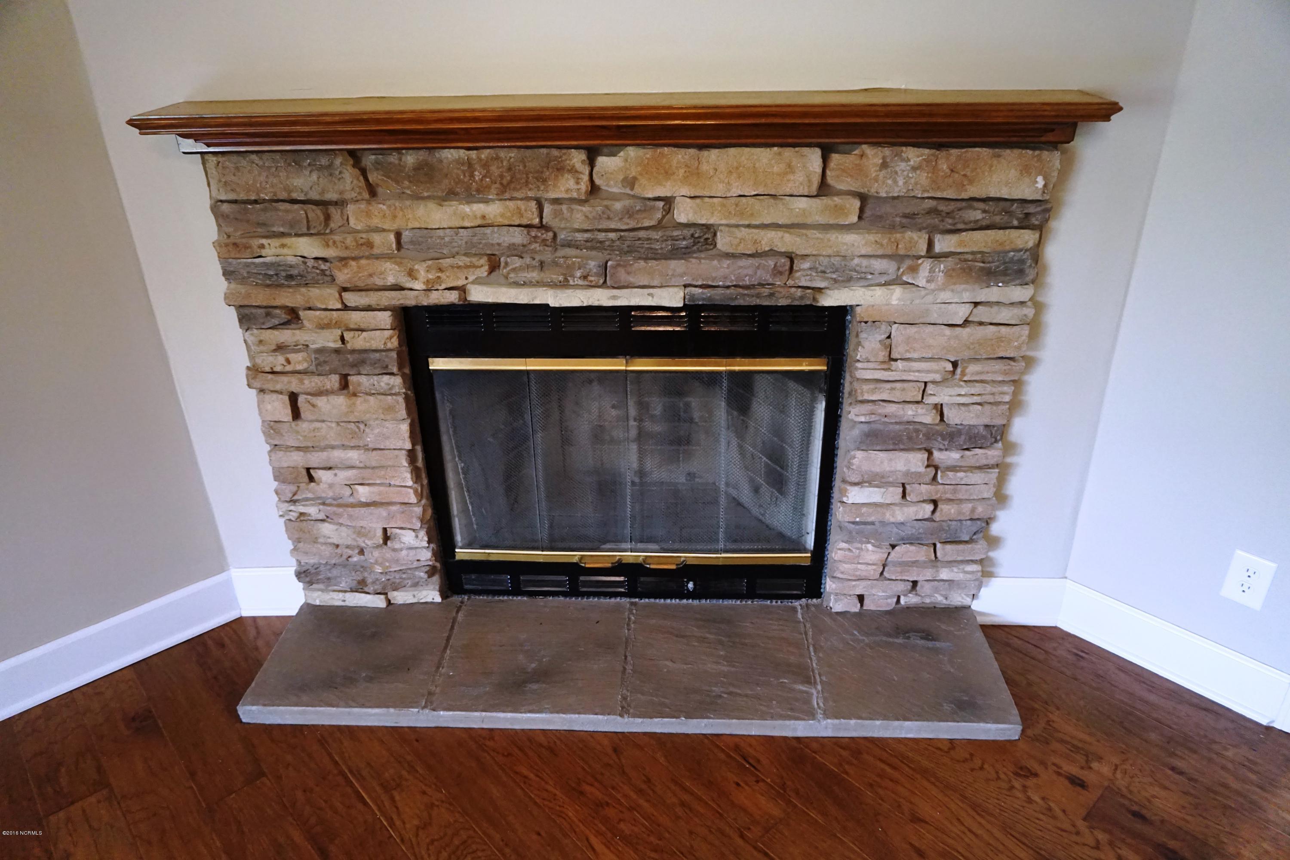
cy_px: 430
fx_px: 860
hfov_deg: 73.7
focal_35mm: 24
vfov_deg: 53.1
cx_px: 645
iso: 2500
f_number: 3.5
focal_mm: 16
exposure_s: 1/160
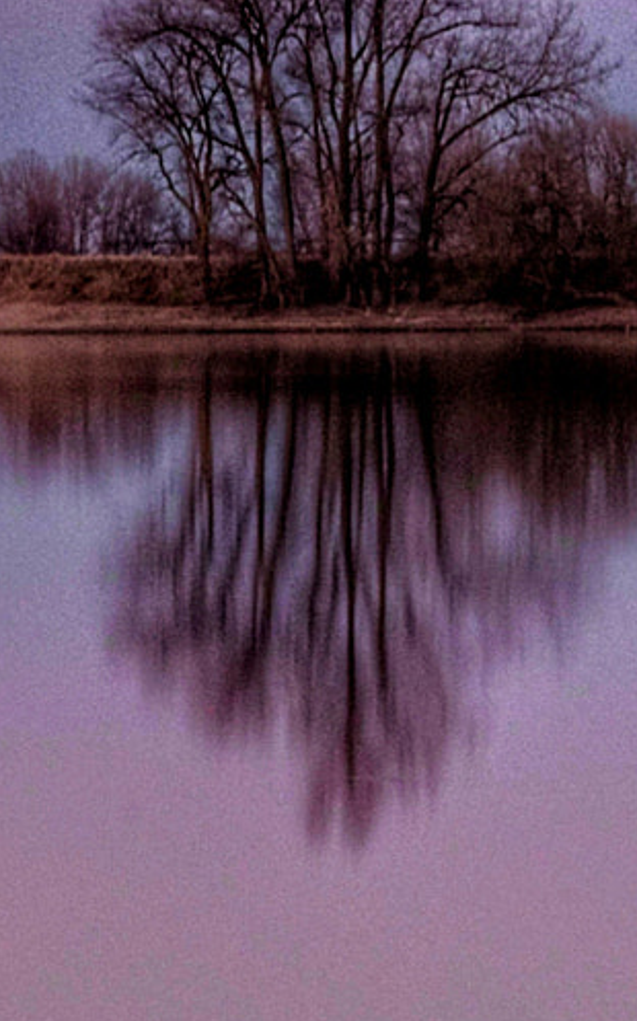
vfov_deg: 8.2
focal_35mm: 256
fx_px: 7121
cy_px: 614
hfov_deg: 5.1
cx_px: 162
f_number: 25
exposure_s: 159
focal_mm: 52
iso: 200
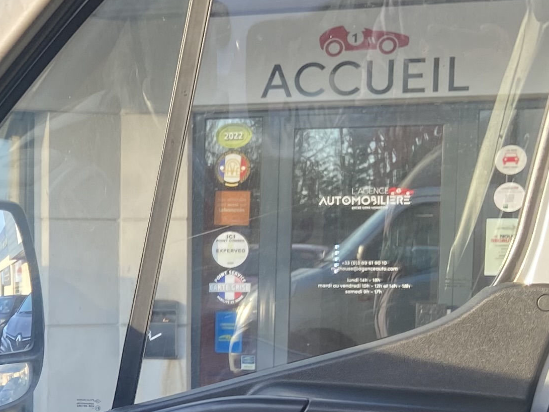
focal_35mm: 96
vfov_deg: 15.2
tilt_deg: -5.2
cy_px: 367
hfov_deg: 19.2
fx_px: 1523
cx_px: -118
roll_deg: -0.7
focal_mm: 4.25
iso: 32
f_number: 1.8
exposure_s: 1/122
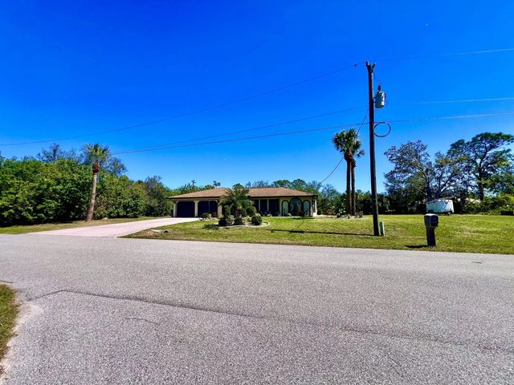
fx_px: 193
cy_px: 192
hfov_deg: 106.2
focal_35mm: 13
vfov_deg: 89.9
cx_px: 257
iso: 32
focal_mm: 1.57
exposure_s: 1/1698
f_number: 1.8
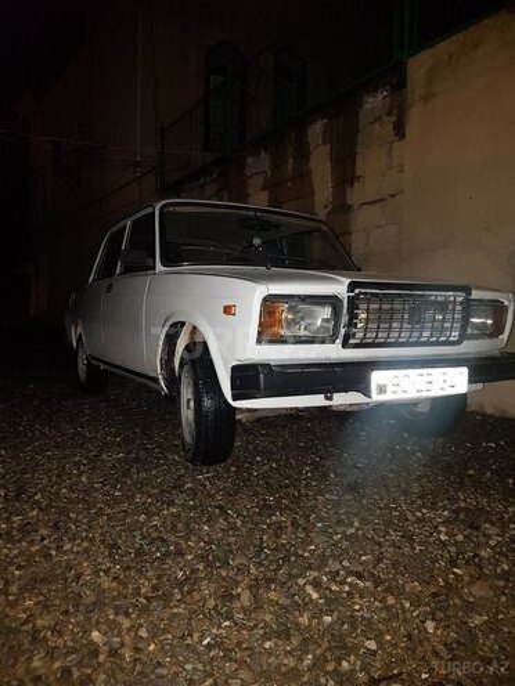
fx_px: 516
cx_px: 258
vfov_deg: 67.3
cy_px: 343
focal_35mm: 26
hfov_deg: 53.1
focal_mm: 4.2
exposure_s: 1/11
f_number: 1.7
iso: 200
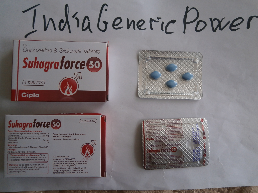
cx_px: 129
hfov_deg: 67.3
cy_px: 96
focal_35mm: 26
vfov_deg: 53.1
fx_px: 194
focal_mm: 4.7
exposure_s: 1/125
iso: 80
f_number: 2.8
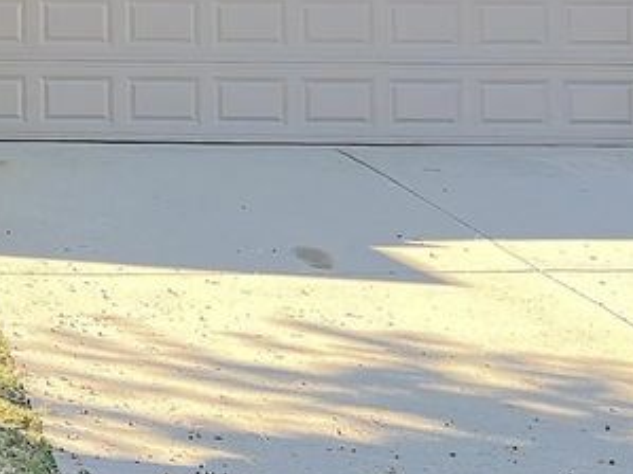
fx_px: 1627
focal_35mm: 89
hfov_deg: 20.0
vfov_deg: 16.1
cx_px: -220
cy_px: -42
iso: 50
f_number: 1.5
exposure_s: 1/255
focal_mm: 5.7
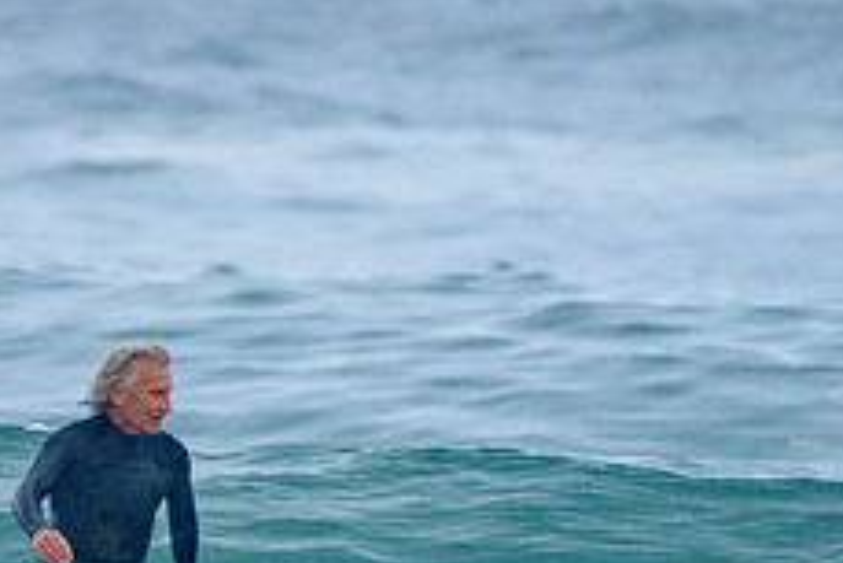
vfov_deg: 0.9
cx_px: -216
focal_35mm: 1555
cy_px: 514
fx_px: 36435
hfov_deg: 1.3
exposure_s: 1/1000
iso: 2000
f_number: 5.6
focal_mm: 500
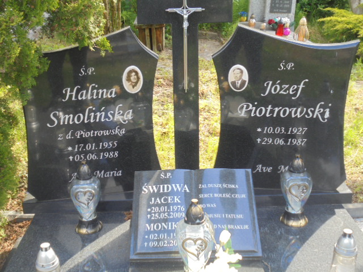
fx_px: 451
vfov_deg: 33.6
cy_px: 136
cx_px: 182
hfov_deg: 43.9
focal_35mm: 43
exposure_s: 1/40
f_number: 4.5
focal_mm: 7.8
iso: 100
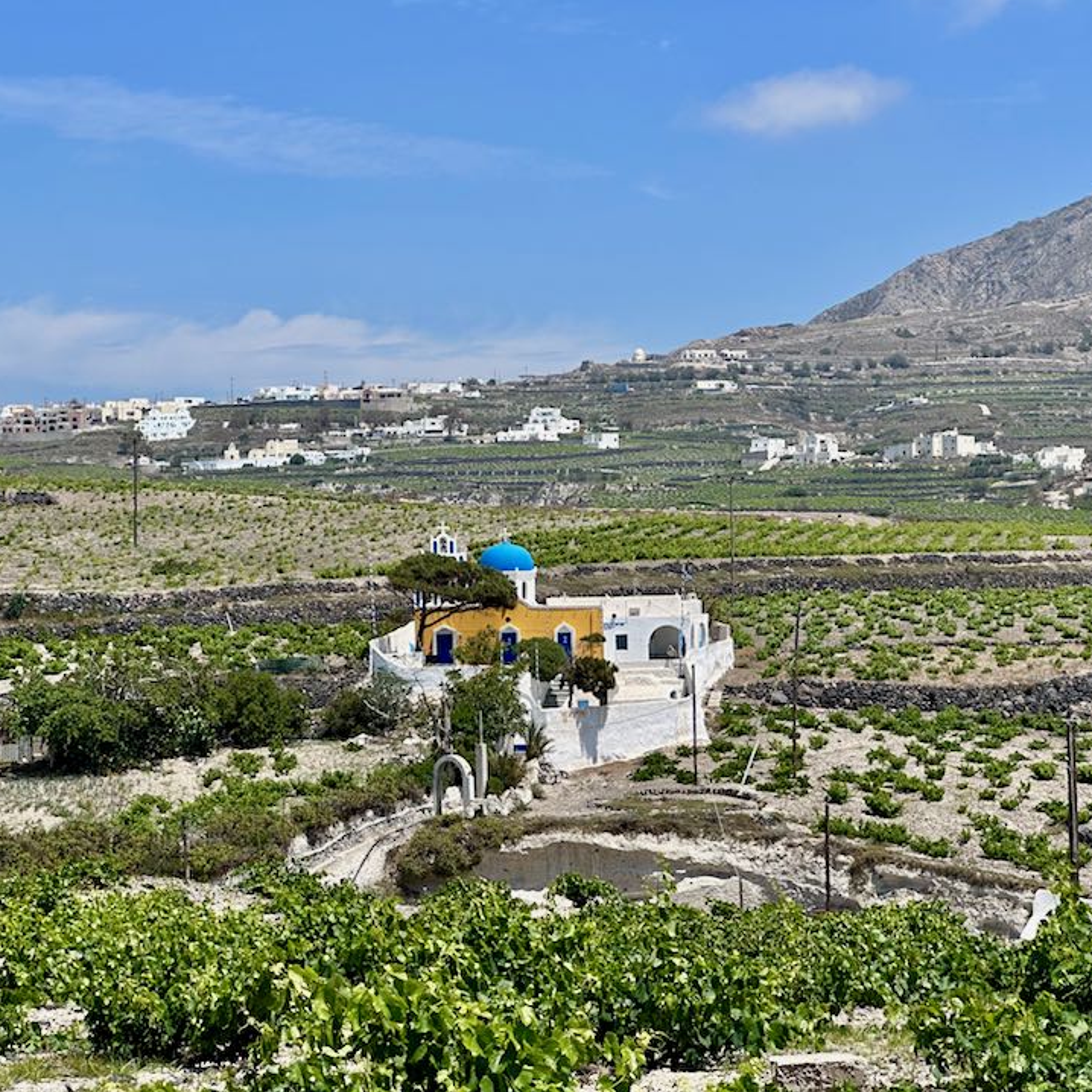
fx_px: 3248
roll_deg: +1.2
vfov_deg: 19.1
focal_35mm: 91
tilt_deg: -0.7
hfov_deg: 19.1
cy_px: 546
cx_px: 506
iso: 32
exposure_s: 1/874
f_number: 2.8
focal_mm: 9
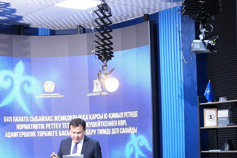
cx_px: 56
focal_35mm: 85
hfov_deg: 23.6
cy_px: 144
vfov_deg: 15.9
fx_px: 560
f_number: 2.8
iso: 2000
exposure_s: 1/100
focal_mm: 25.7
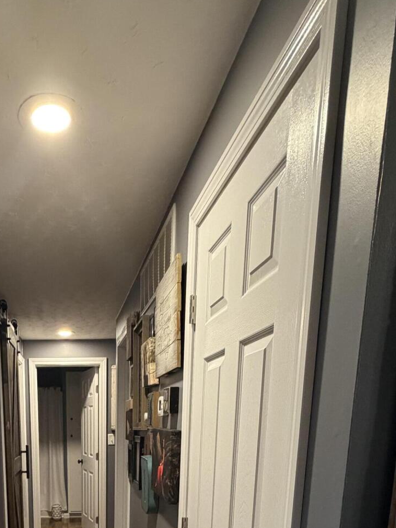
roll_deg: +0.4
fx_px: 443
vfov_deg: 51.1
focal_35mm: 29
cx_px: 71
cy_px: 514
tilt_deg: -9.8
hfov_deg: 45.4
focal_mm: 2.22
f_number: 2.2
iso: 400
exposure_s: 1/60
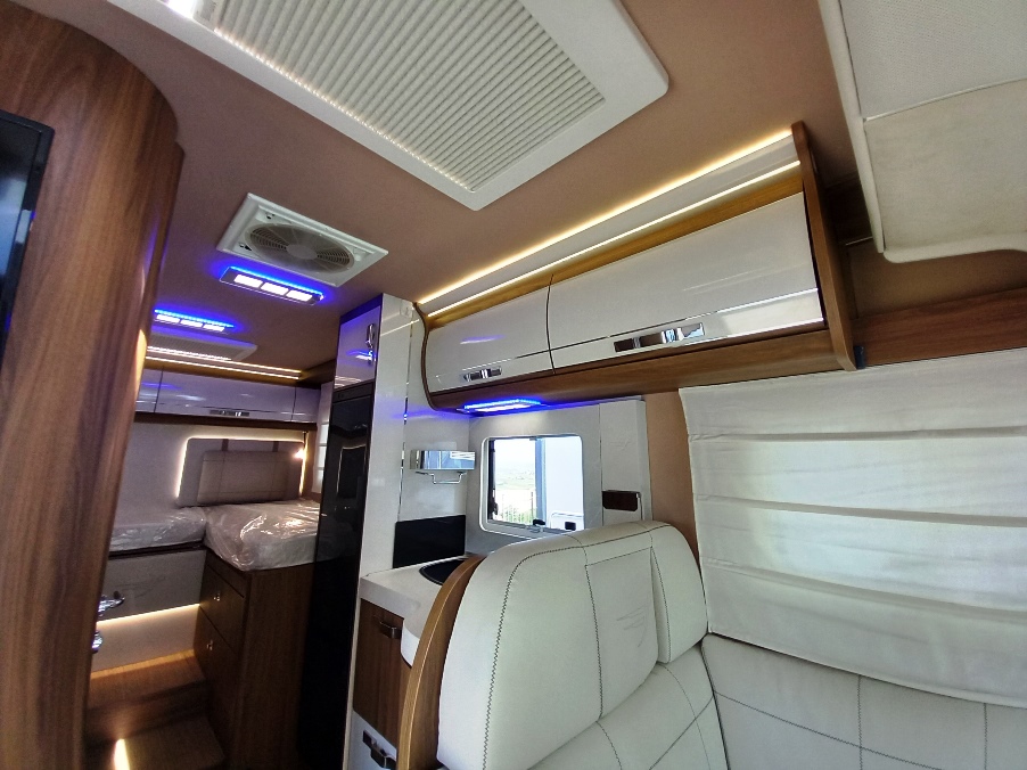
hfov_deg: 106.2
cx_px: 514
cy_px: 385
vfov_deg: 89.9
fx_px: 386
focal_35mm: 13
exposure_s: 1/100
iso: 125
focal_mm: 1.13
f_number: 2.2
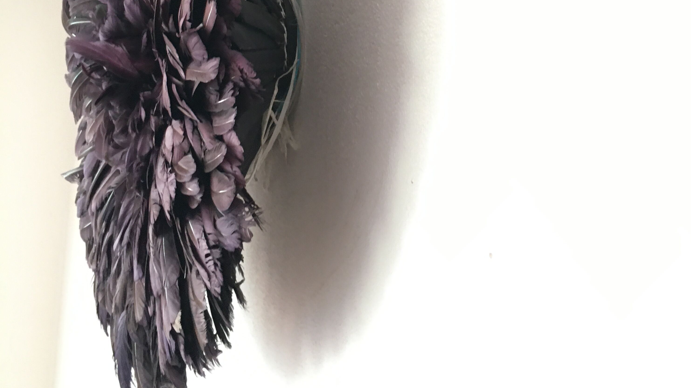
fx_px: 788
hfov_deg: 47.4
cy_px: 12
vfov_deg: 26.4
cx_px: 352
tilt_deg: +14.7
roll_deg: -0.5
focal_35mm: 43
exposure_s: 1/17
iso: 80
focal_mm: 4.15
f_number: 2.2
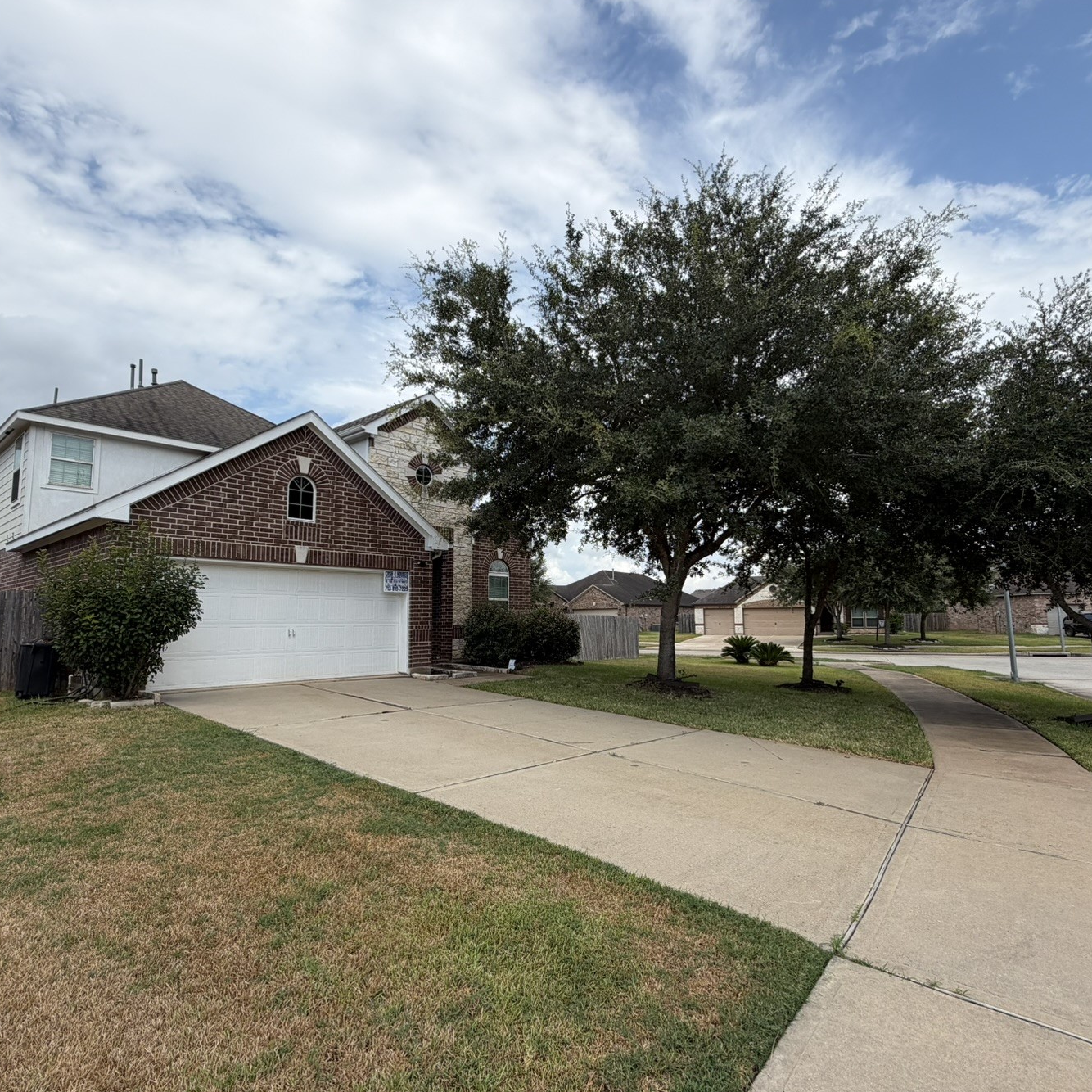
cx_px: 551
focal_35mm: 19
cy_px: 554
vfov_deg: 77.7
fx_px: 678
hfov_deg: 77.7
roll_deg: +0.6
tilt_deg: +6.1
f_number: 2.2
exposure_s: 1/955
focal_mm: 2.22
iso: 20
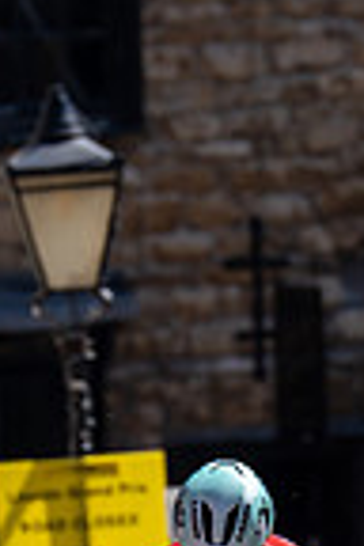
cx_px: 261
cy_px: 690
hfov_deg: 1.5
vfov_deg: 2.2
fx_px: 14210
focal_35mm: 937
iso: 100
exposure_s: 1/1600
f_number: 4
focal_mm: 200
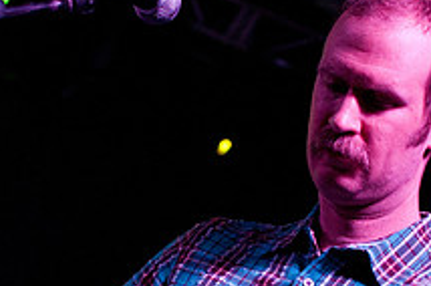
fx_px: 1458
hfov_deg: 16.8
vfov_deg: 11.1
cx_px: 179
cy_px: 263
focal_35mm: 122
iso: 1250
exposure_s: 1/200
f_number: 2.8
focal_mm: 30
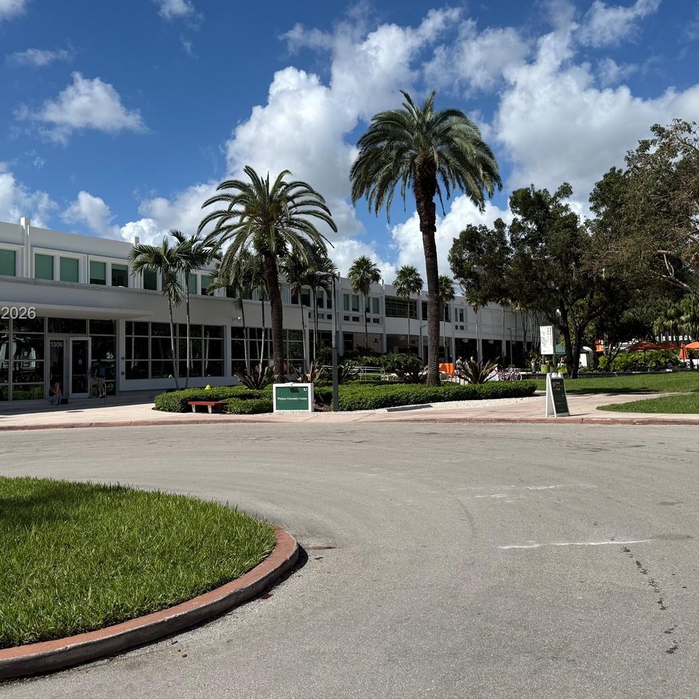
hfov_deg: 49.7
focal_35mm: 33
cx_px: 368
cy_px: 315
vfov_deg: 49.7
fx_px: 754
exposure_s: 1/6711
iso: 80
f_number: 1.78
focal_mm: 6.76
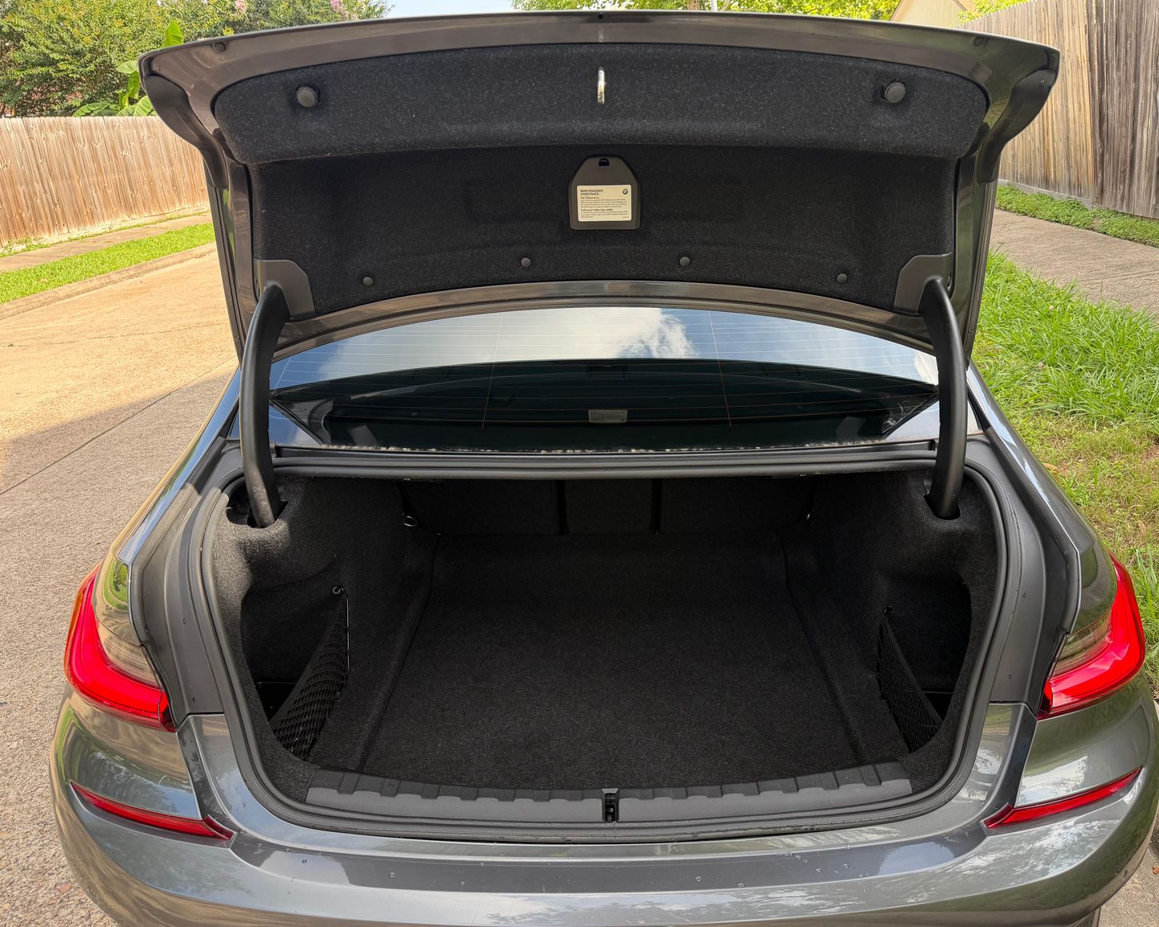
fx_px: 892
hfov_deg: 66.0
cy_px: 474
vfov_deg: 54.9
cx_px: 616
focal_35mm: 26
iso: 100
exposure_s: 1/555
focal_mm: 6.76
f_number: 1.78
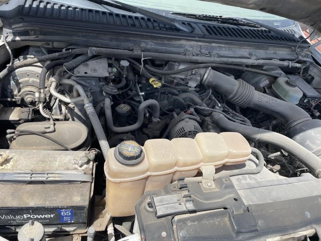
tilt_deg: -42.0
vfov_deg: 53.1
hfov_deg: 67.3
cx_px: 160
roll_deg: -14.2
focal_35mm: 26
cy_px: 120
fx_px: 241
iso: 32
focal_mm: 4.2
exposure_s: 1/2053
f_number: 1.6
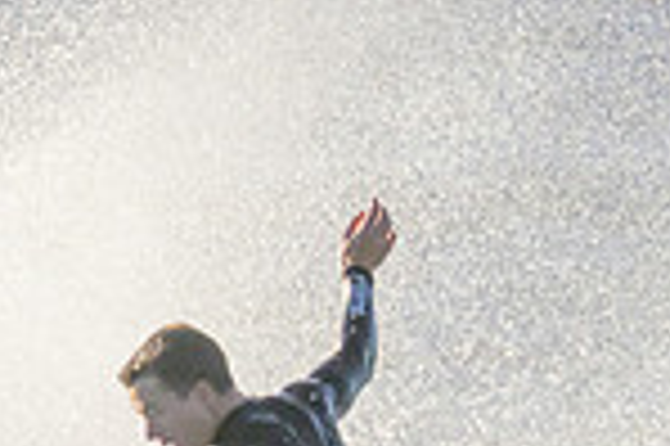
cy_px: 666
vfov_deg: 0.4
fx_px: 57482
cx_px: 423
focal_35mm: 3092
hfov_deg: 0.7
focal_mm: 700
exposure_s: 1/2000
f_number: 11
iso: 1250
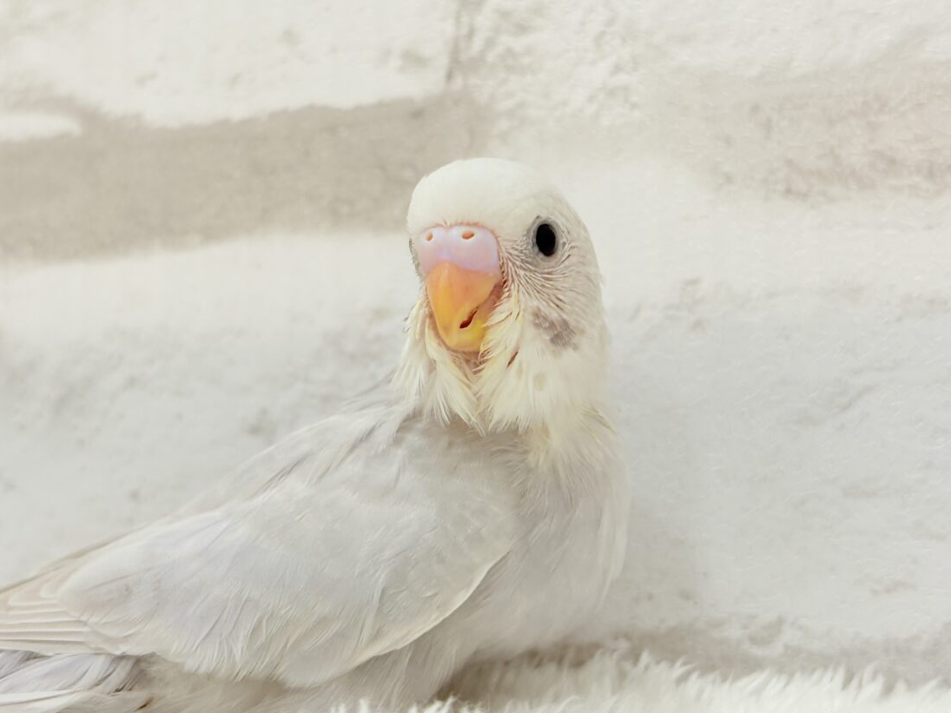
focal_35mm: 57
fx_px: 1566
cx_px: 450
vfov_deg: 25.7
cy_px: 346
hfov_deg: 33.8
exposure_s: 1/100
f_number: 1.6
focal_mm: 5.96
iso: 80
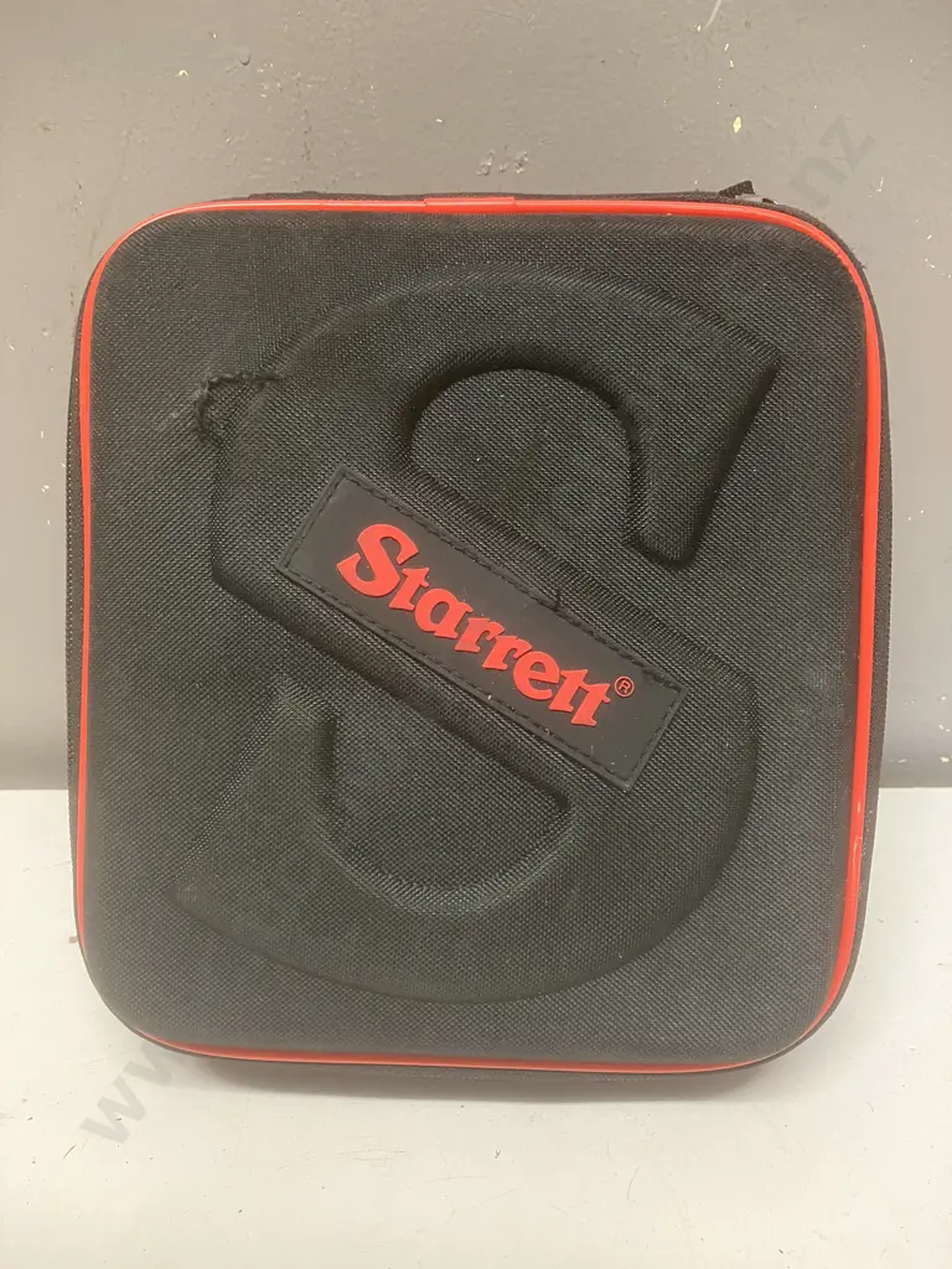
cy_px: 634
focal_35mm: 28
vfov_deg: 63.4
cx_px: 476
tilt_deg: -30.3
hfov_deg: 49.7
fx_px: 1027
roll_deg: +0.1
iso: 320
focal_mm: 3.99
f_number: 1.8
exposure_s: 1/50
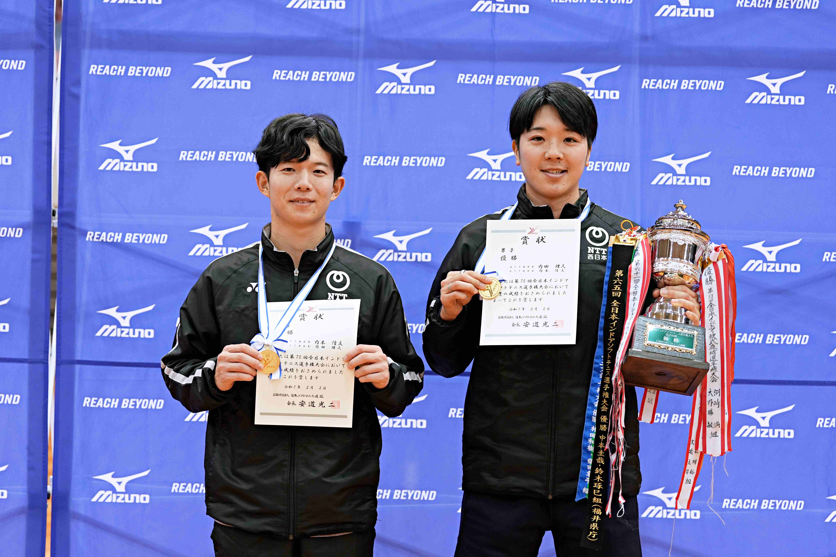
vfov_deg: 19.5
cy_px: 278
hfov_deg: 28.8
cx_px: 418
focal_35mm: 70
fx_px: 1625
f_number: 2.8
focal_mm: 70
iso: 800
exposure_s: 1/200
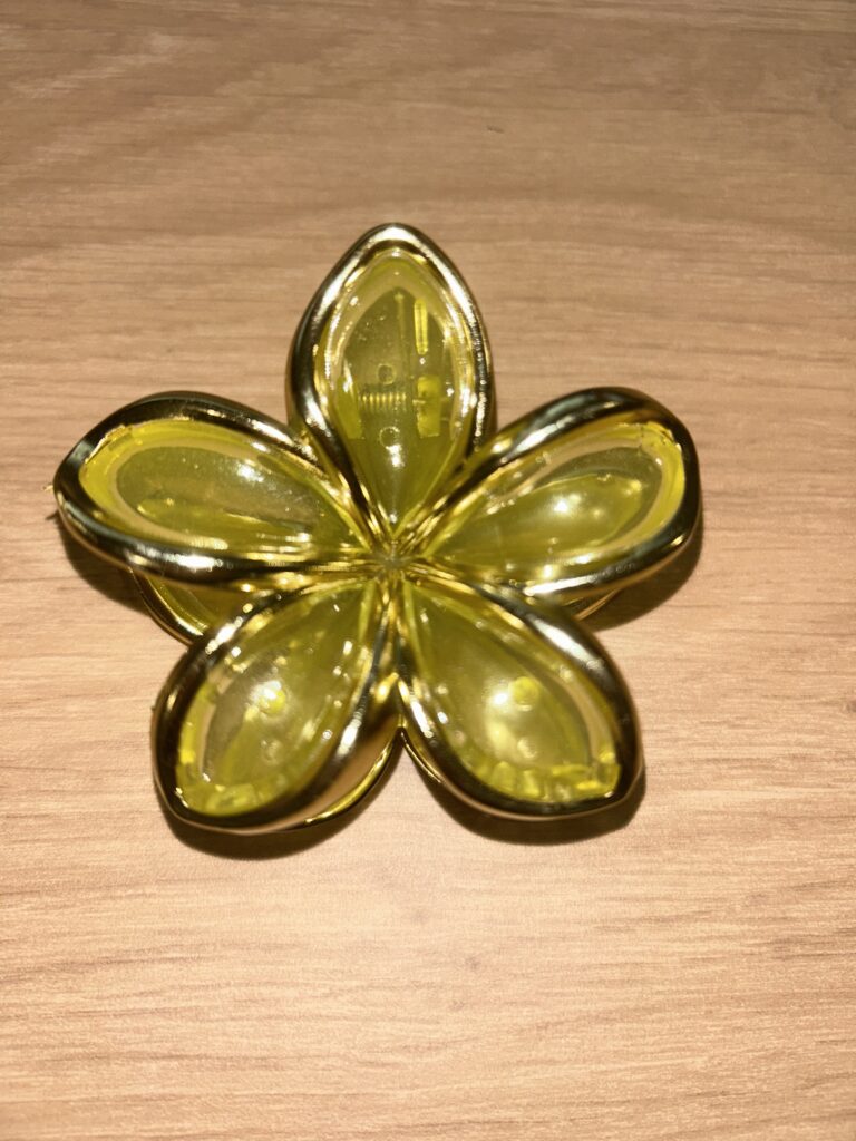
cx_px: 428
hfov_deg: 53.1
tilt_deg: -70.8
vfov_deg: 67.3
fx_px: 857
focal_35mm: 26
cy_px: 570
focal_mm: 5.7
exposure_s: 1/74
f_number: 1.5
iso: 32
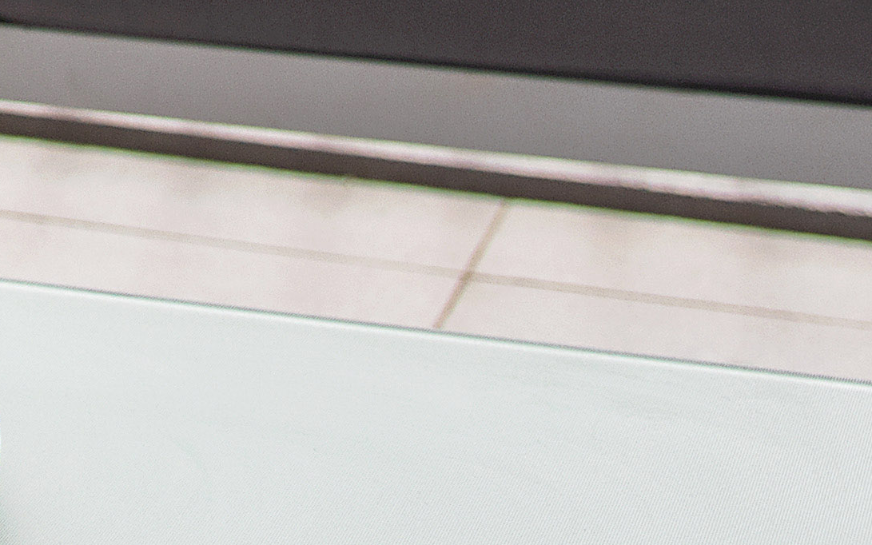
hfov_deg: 11.0
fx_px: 3921
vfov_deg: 7.3
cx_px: -1131
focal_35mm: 165
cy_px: -857
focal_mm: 24
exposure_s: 1/640
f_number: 5.6
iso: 320
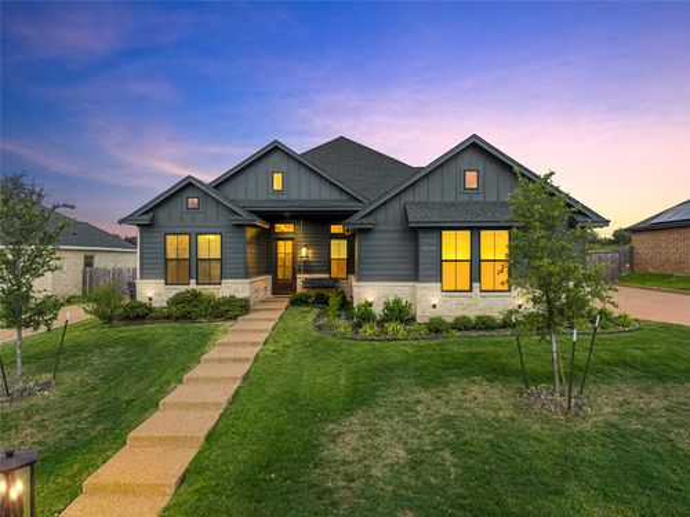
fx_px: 478
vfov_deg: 56.8
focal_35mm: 24
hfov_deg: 71.6
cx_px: 345
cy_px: 258
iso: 400
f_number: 1.8
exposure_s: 1/8000
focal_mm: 8.67
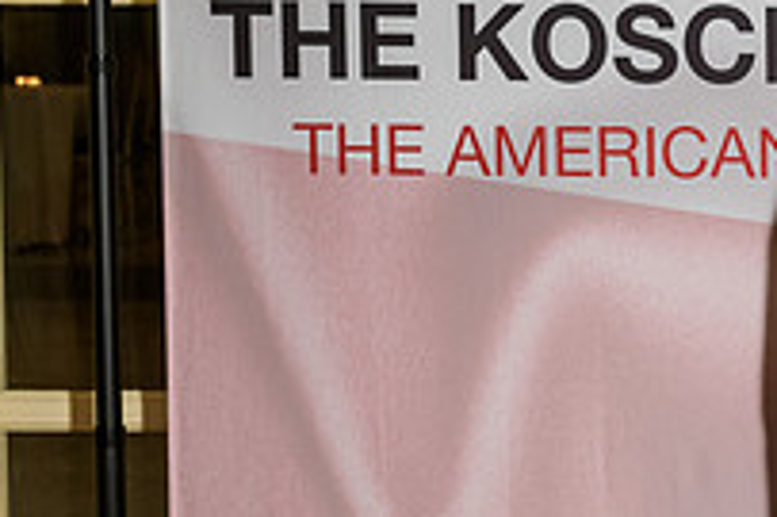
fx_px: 3084
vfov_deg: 9.6
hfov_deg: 13.8
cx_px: 1022
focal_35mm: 143
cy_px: 170
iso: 800
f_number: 5
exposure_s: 1/100
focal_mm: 50
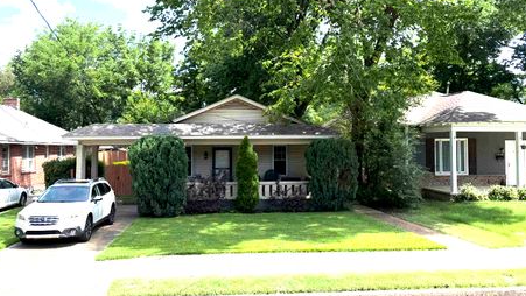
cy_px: 133
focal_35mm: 29
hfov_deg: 65.9
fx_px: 405
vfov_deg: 40.2
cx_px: 237
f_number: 1.78
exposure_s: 1/1949
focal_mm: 6.76
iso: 80
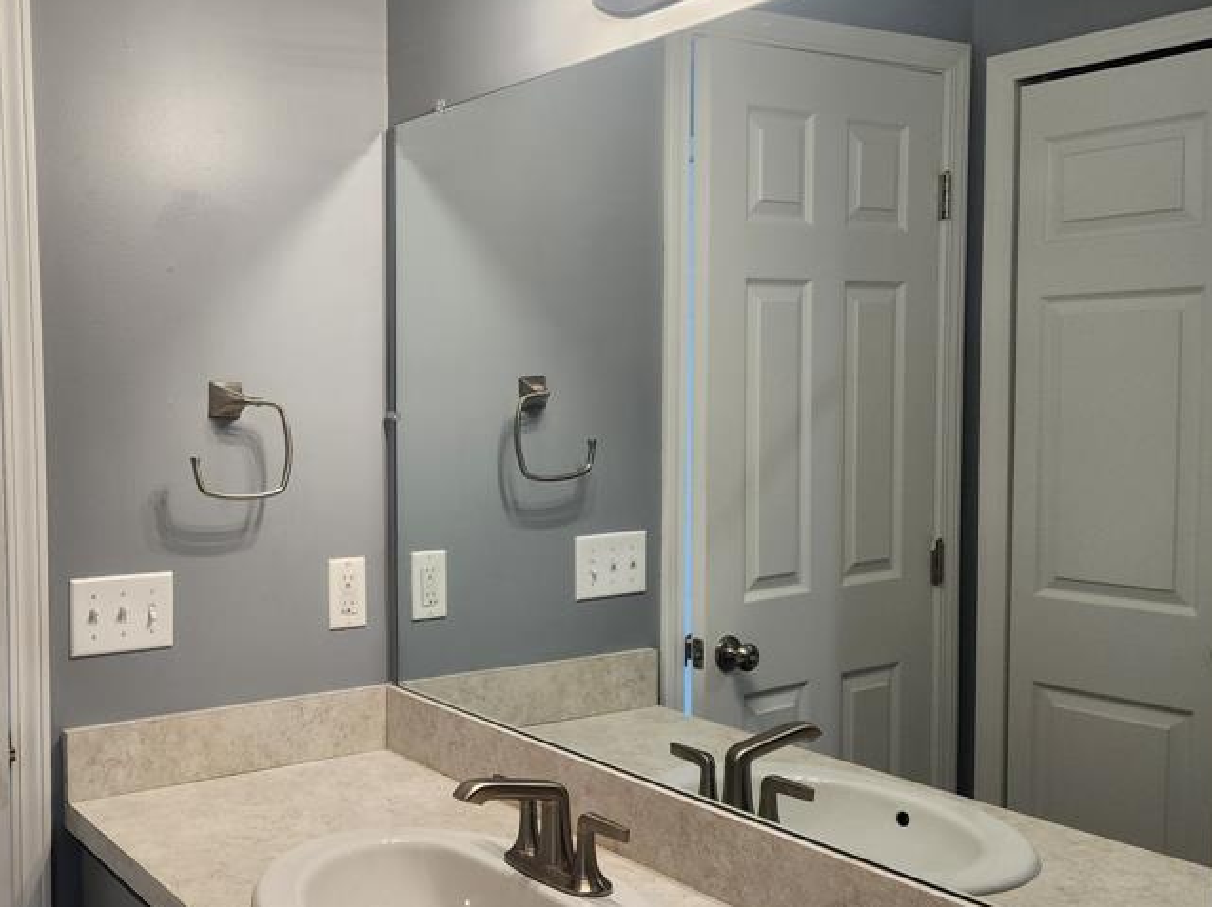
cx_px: 287
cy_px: 494
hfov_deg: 48.0
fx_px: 1295
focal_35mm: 37
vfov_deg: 38.6
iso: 125
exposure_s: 1/120
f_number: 1.8
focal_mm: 6.4
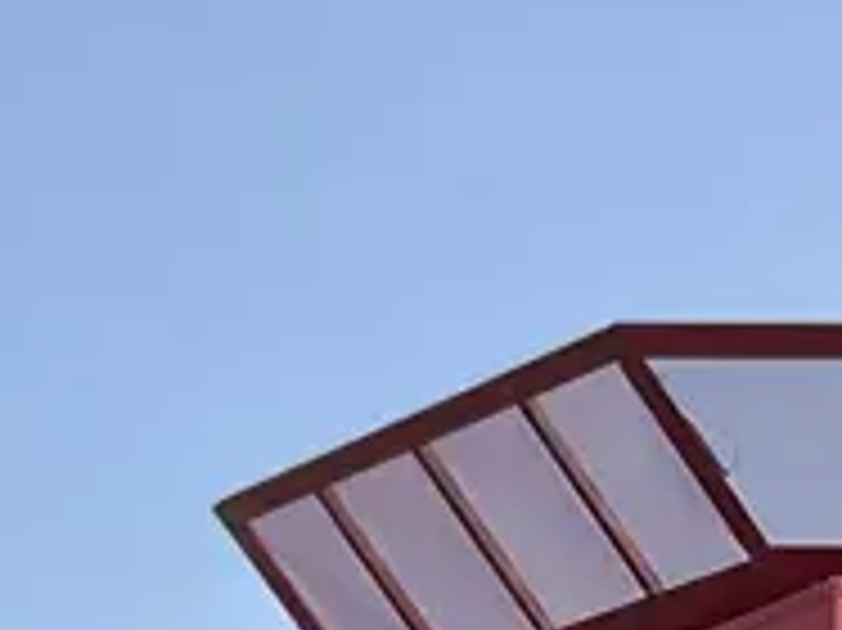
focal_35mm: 149
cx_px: 1252
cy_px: 1508
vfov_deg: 9.0
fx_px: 3622
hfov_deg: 12.6
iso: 25
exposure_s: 1/883
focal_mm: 3
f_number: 1.8
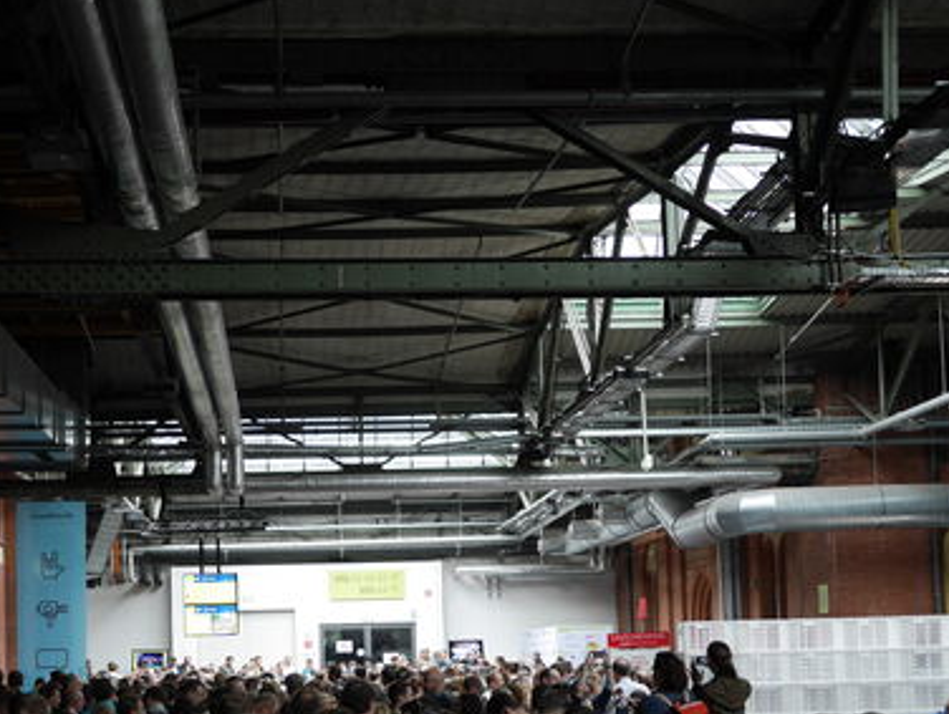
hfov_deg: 28.4
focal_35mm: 68
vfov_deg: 21.4
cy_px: 554
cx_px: 343
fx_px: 1867
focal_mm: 20
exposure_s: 1/80
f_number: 1.7
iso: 200
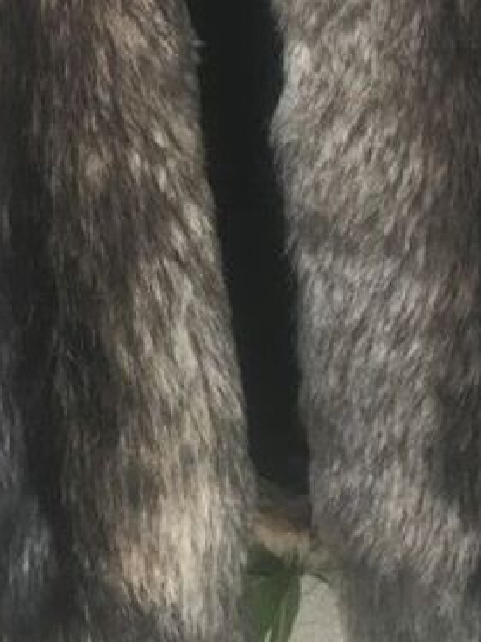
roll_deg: +3.1
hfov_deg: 14.2
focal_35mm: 104
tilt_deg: -3.6
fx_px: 1927
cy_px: -343
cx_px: 102
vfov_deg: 17.0
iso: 40
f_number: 2.2
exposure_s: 1/33
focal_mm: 4.15
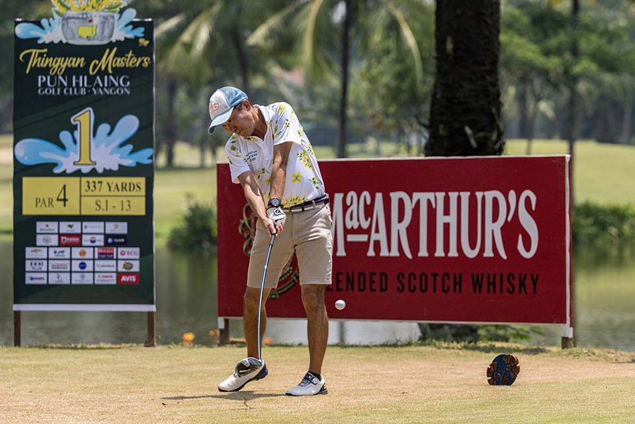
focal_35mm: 140
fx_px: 2469
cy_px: 212
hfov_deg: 14.7
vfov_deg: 9.8
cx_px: 318
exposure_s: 1/5000
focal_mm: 140
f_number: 3.5
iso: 640
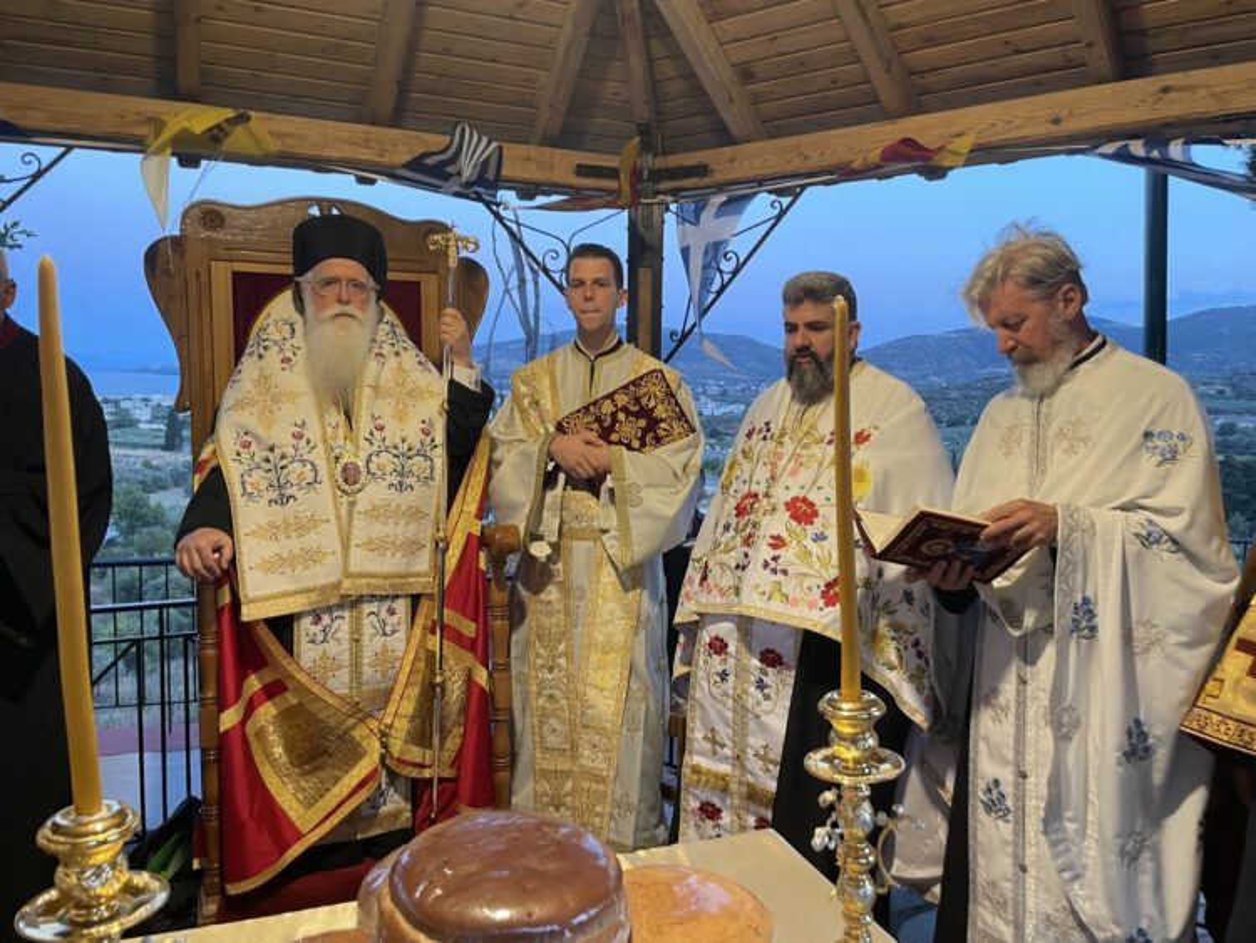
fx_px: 944
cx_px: 628
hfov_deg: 67.3
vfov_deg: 53.1
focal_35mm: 26
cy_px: 472
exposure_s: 1/50
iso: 100
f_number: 1.6
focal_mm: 4.2
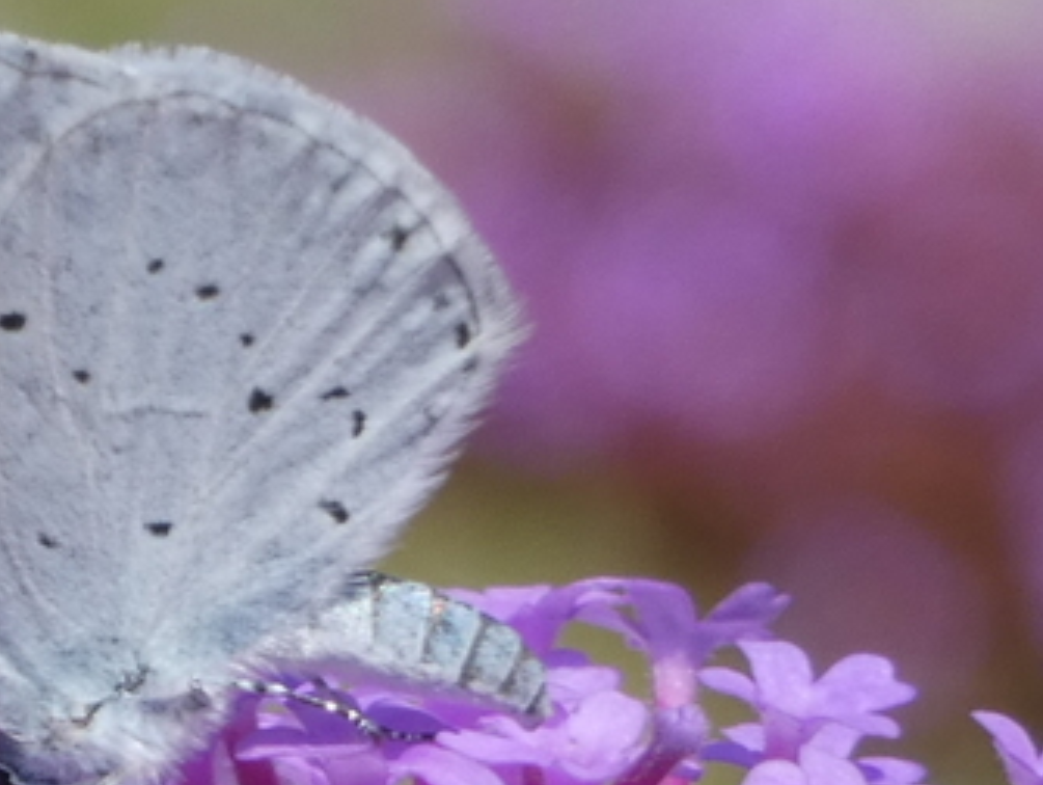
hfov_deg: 2.3
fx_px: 26000
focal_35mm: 862
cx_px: 201
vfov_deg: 1.7
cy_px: 648
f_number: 5.6
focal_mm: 60.8
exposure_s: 1/160
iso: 80
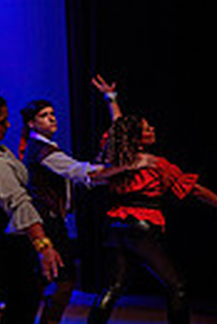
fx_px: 1163
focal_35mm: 129
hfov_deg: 8.4
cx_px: -499
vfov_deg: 15.9
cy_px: 135
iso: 1600
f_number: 2.8
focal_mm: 25.5
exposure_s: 1/200
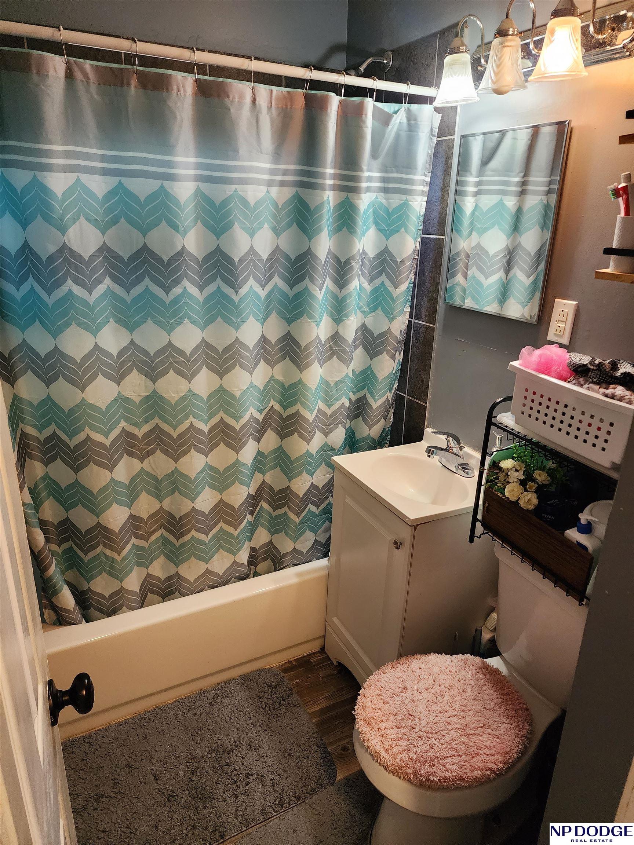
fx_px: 562
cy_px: 422
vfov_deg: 73.9
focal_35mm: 23
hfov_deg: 58.9
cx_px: 317
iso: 800
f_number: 1.8
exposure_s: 1/120
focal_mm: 6.4
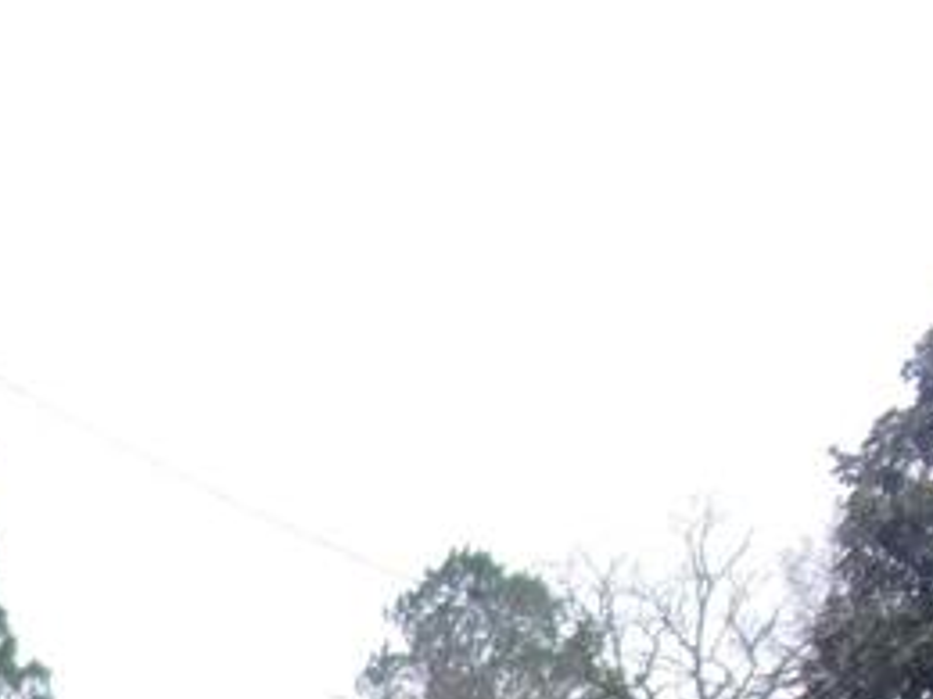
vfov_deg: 10.8
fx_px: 3504
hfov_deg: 13.7
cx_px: -682
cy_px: 1183
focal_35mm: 130
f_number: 3.7
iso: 80
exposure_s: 1/120
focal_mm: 5.9
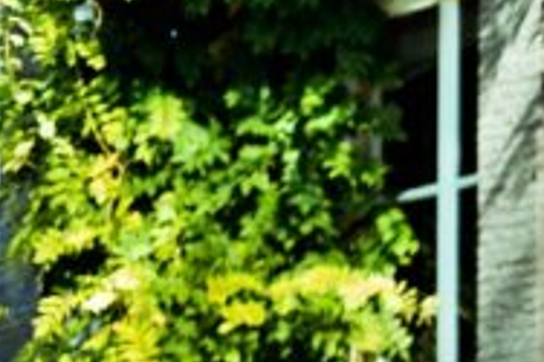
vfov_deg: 5.0
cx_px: 1343
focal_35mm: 273
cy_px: 644
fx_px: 4122
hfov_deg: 7.1
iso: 200
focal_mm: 50
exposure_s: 1/2000
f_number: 2.5
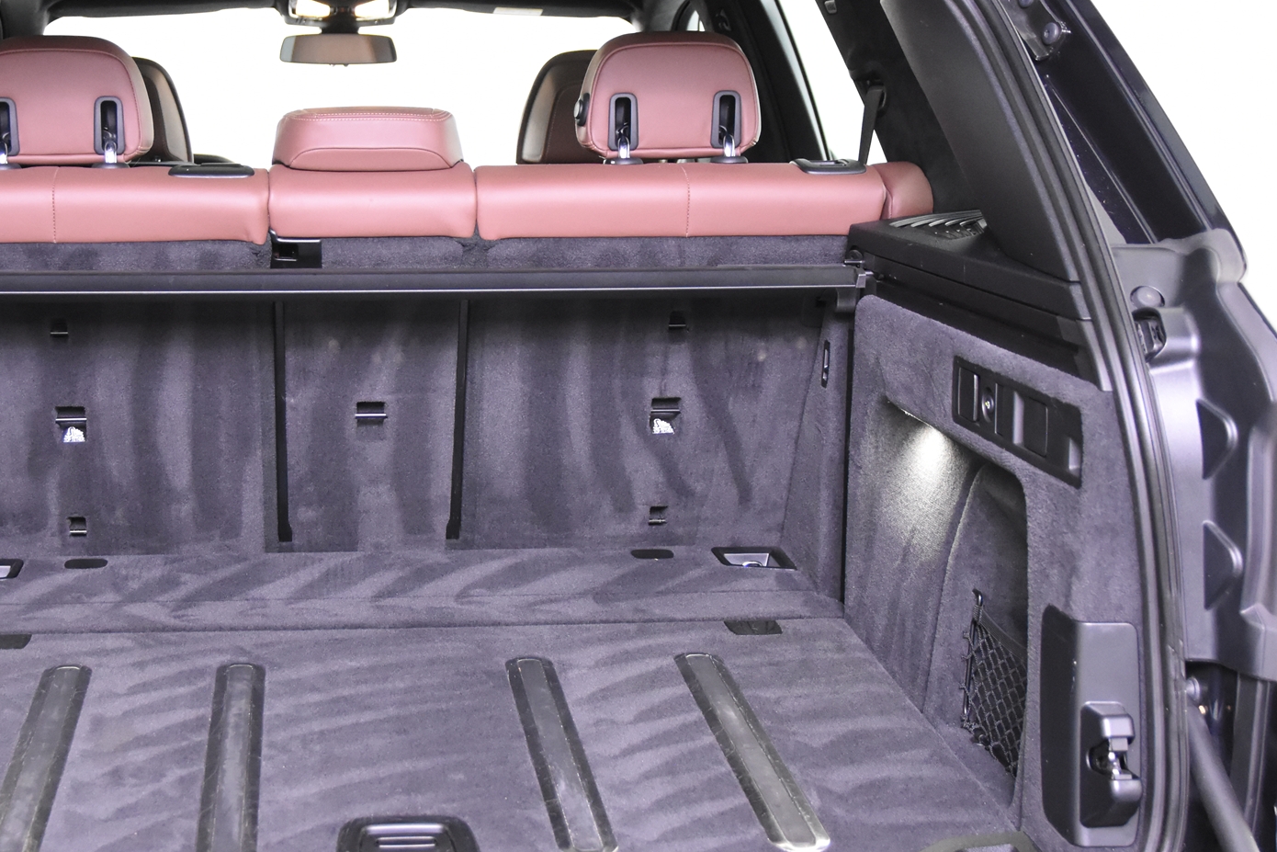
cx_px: 426
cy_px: 437
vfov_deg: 23.4
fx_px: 2057
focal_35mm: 58
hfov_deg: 34.2
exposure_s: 1/50
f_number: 3.2
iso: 3600
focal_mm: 28
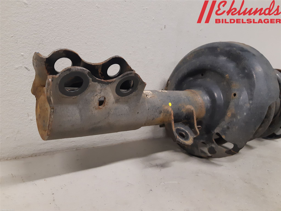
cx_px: 140
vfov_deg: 53.1
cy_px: 106
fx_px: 211
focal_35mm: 26
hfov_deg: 67.3
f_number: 1.7
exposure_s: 1/50
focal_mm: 3.93
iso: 250
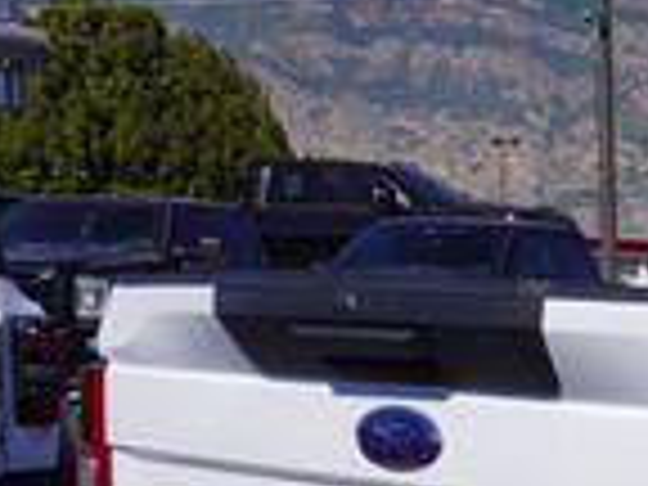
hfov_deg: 12.8
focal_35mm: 135
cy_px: 734
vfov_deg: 10.6
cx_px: 1269
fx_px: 2530
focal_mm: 21
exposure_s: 1/250
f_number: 10
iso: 100
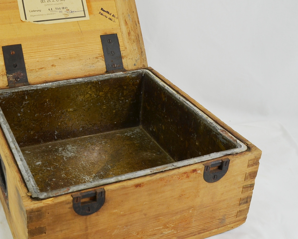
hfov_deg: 36.7
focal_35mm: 50
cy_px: 90
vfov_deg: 30.1
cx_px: 83
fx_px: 441
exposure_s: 1/125
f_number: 5.6
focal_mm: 18
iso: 250
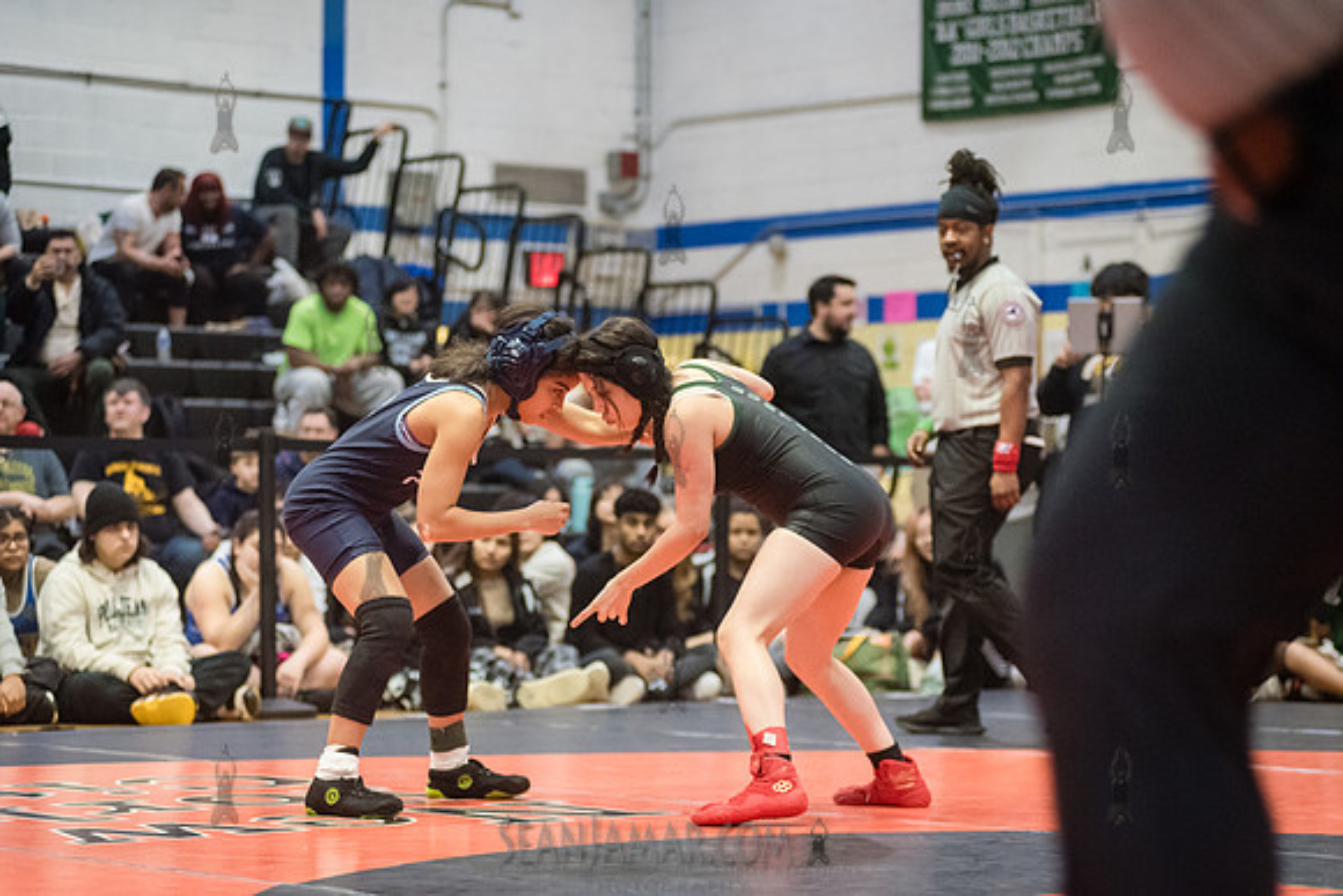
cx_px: 672
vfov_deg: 14.9
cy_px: 448
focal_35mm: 92
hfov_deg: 22.1
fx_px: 3433
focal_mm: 92
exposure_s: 1/500
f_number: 3.2
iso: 8000
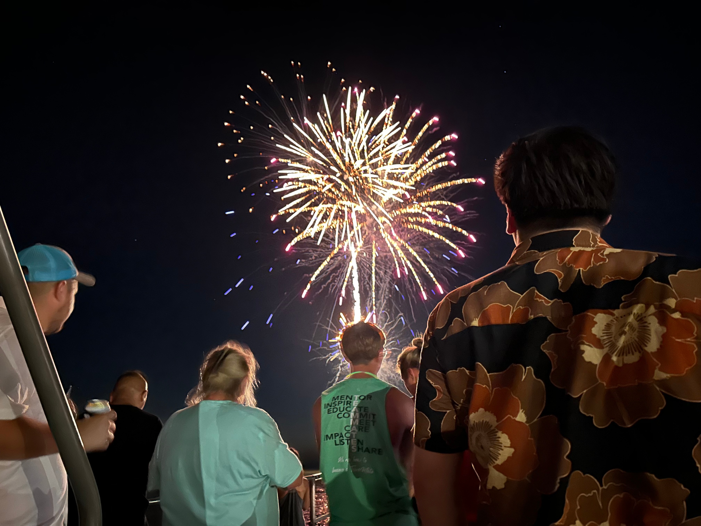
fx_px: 486
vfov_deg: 56.8
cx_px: 350
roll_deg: +0.0
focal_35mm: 24
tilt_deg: +22.0
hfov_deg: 71.6
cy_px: 263
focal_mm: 6.86
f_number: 1.78
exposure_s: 1/5
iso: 2500
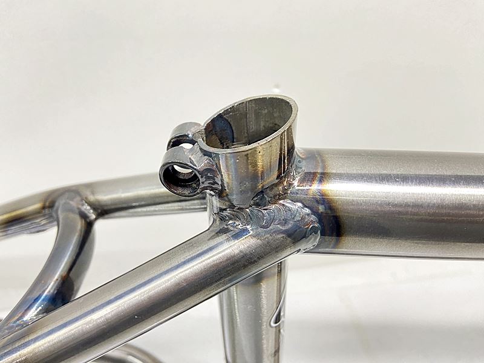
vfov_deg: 53.1
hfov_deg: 67.3
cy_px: 182
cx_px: 242
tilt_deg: -37.3
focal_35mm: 26
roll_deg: -4.7
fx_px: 364
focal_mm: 4.25
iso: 250
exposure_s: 1/50
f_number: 1.8
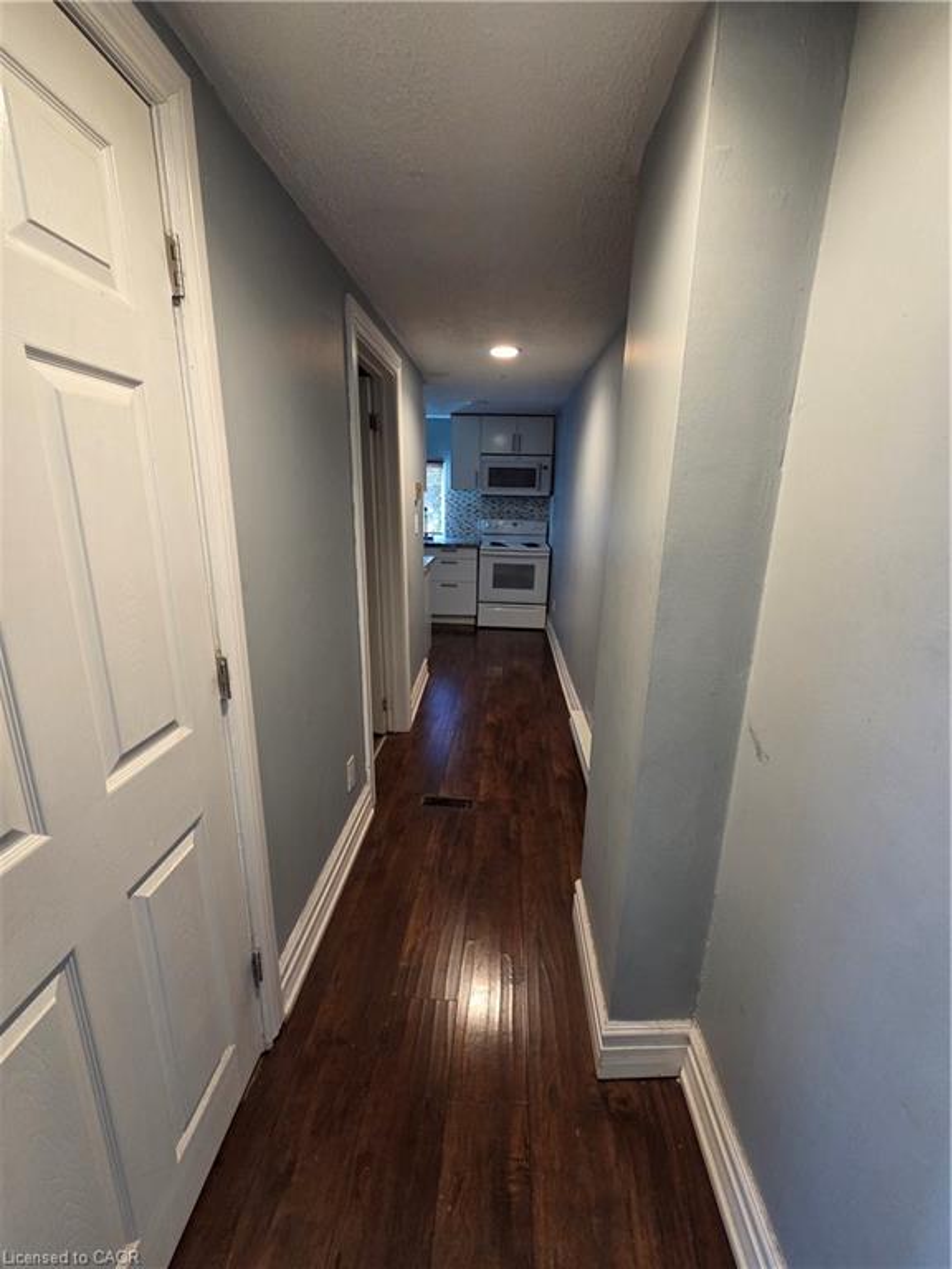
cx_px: 476
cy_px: 634
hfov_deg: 89.9
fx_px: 477
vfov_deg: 106.2
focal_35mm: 13
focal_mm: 2.2
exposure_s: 1/60
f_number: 2.2
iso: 250
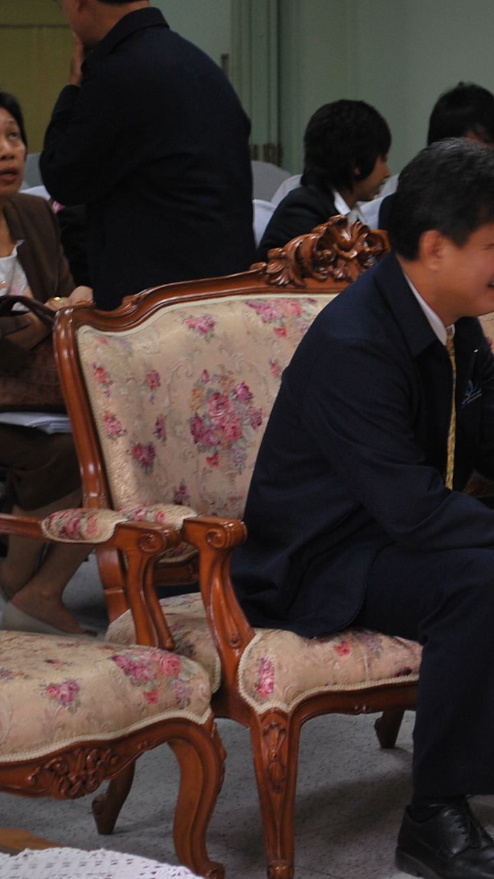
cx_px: 510
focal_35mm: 130
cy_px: 438
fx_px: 3023
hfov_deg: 9.3
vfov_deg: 16.5
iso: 200
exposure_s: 1/15
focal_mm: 55
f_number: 5.6
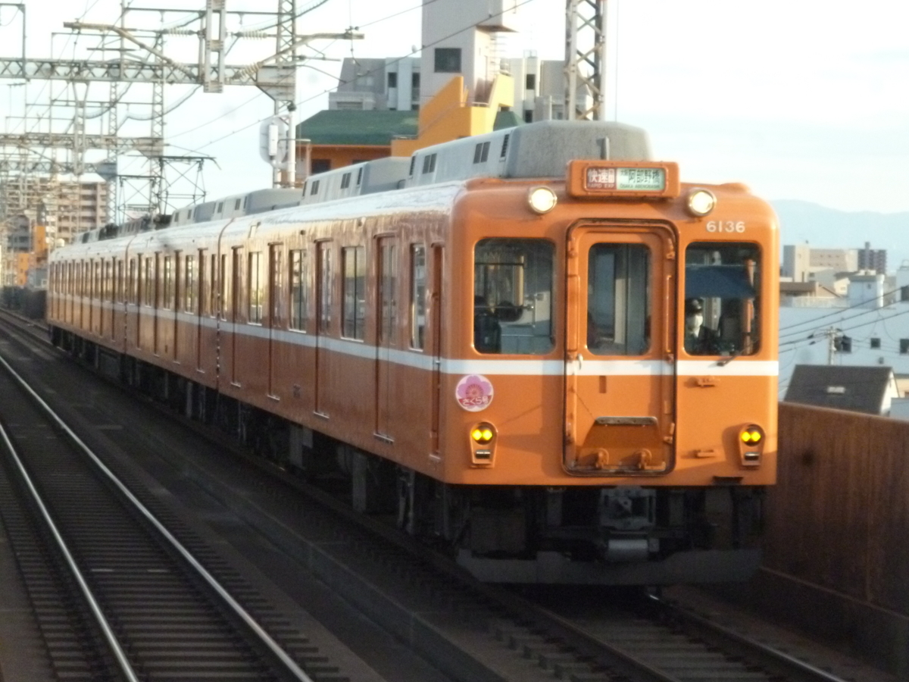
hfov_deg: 16.0
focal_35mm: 123
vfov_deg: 12.0
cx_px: 454
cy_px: 341
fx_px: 3230
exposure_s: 1/250
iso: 800
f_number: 6.5
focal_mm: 20
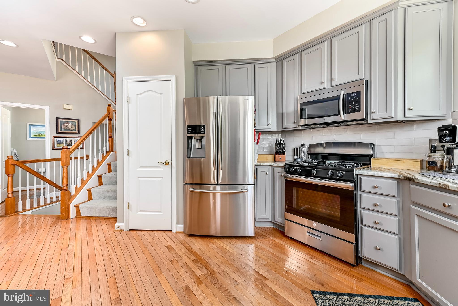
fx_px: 178
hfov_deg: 104.2
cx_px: 229
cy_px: 153
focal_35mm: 14
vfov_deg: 81.2
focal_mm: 14
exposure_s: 1/80
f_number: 7.1
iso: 320
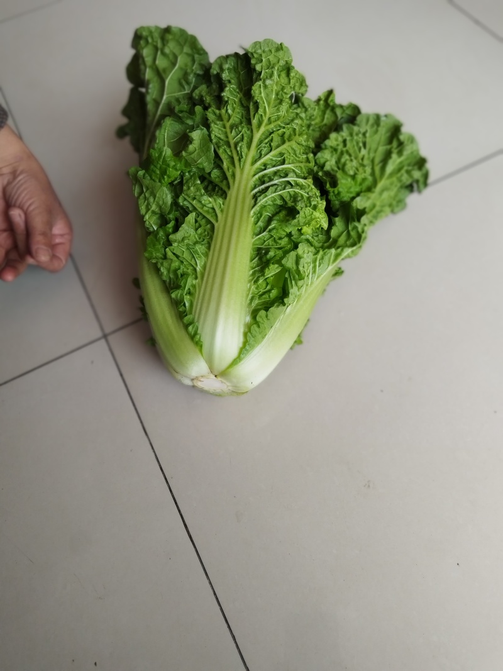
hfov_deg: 54.9
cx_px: 252
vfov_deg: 69.4
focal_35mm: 25
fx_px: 484
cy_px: 336
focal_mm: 2.01
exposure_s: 1/120
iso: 134
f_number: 4
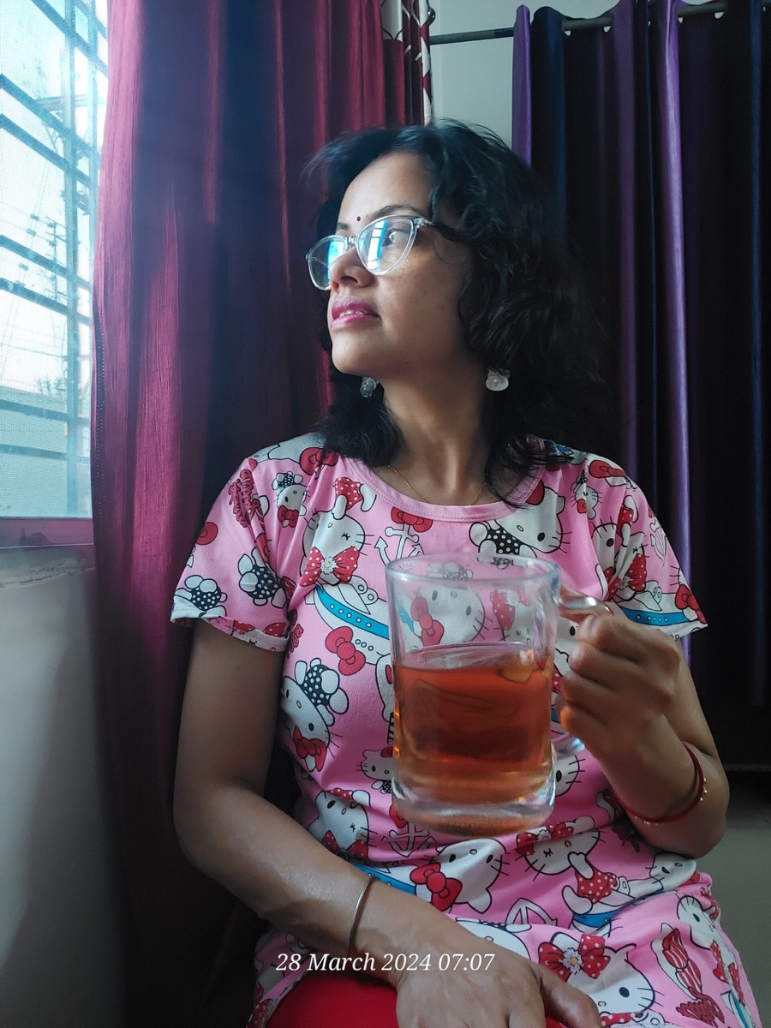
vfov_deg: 69.4
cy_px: 514
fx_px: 742
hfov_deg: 54.9
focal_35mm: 25
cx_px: 386
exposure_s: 1/25
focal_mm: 3.75
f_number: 2.2
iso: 500
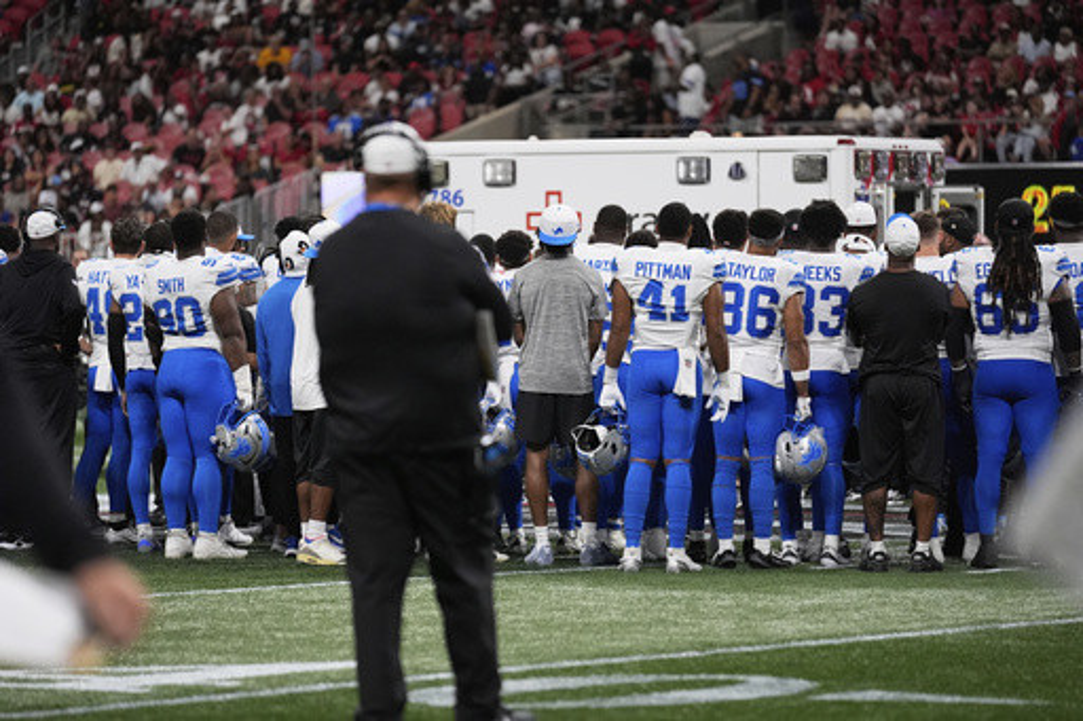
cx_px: 542
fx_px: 5834
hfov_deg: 10.6
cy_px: 360
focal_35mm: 194
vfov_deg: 7.1
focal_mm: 194
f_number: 2.8
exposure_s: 1/5000
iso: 4000
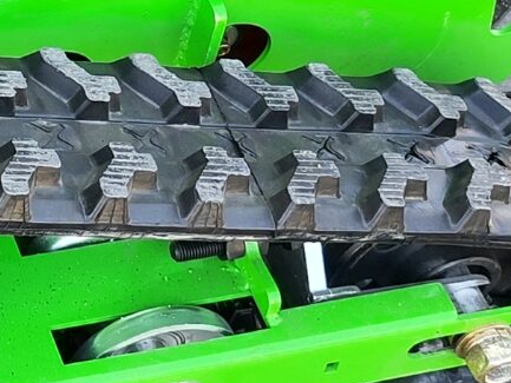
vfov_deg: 10.6
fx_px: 2008
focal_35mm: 136
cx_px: -349
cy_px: -151
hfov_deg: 13.3
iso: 58
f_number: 1.69
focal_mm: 7.01
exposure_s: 1/100
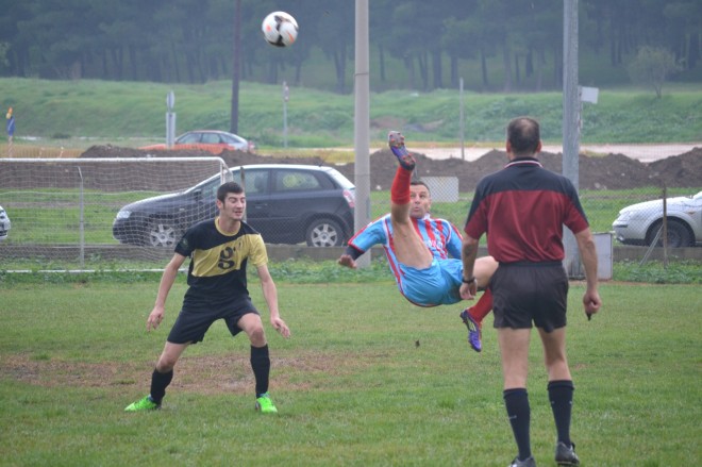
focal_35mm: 240
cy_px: 234
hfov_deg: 8.6
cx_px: 351
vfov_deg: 5.7
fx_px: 4676
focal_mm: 160
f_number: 5.3
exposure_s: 1/500
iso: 720
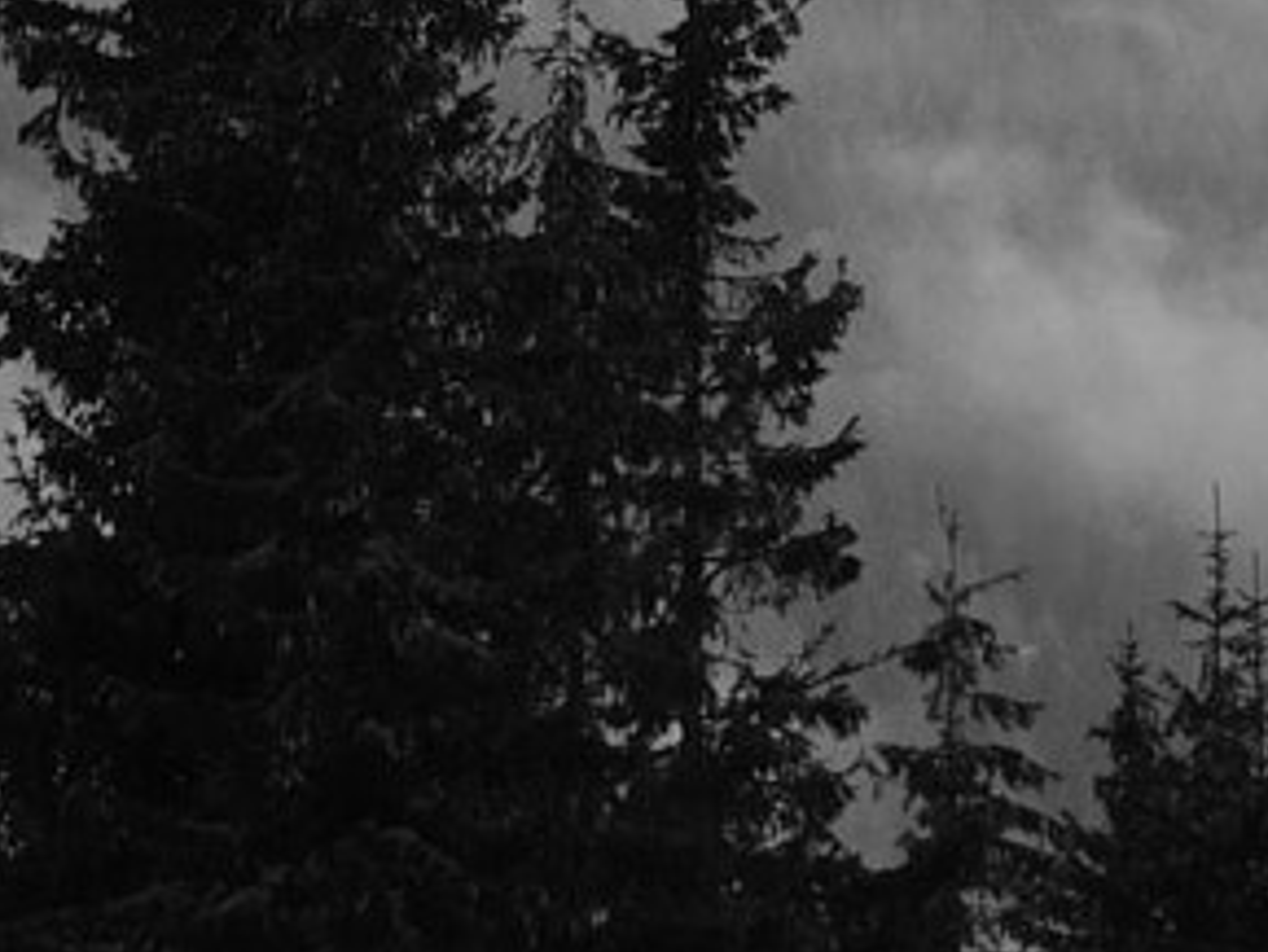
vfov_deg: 3.7
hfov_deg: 5.0
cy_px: -1163
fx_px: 14622
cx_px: 790
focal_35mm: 399
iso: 200
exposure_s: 1/10
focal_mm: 50
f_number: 11
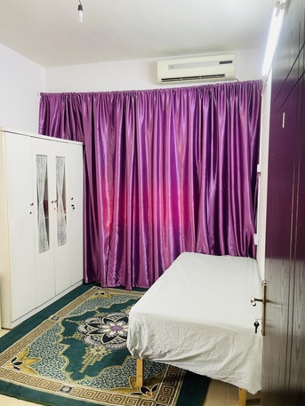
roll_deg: -0.2
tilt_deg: -4.2
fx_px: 294
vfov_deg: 69.4
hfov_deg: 54.9
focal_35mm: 25
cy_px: 203
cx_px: 152
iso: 125
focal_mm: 5.1
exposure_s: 1/73
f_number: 1.6
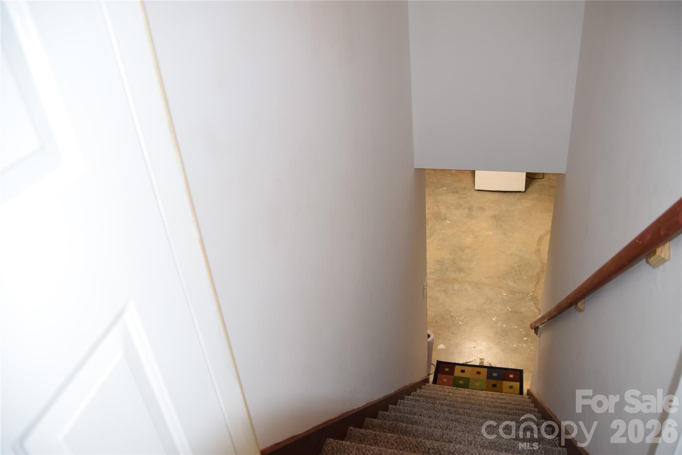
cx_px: 341
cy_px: 228
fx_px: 511
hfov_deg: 67.4
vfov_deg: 47.9
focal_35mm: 27
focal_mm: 18
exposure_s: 1/60
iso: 800
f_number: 4
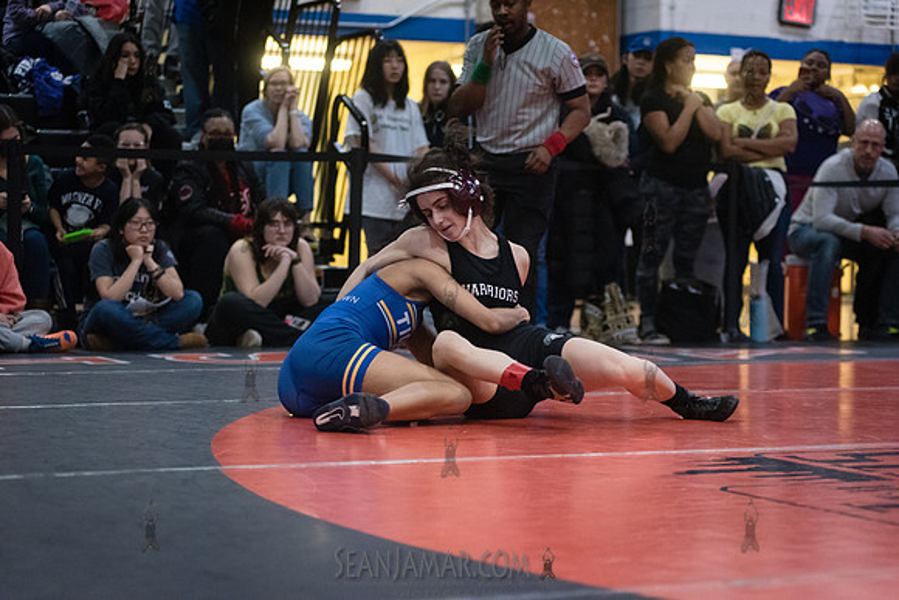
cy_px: 300
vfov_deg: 15.9
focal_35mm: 86
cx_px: 450
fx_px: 2148
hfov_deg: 23.6
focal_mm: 86
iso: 8000
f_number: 3.5
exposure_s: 1/500
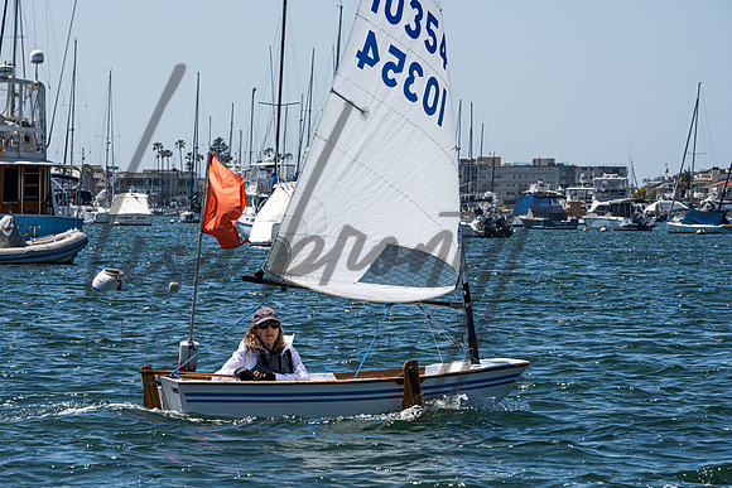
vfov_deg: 5.6
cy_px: 271
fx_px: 4952
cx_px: 289
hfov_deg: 8.5
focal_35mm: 243
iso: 250
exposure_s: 1/640
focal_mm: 200
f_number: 16
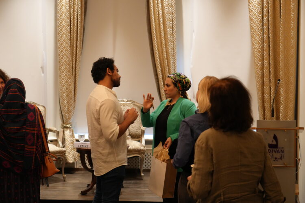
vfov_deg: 22.3
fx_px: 517
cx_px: 152
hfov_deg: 32.9
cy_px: 102
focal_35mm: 61
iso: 5000
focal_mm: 61
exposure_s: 1/160
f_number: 4
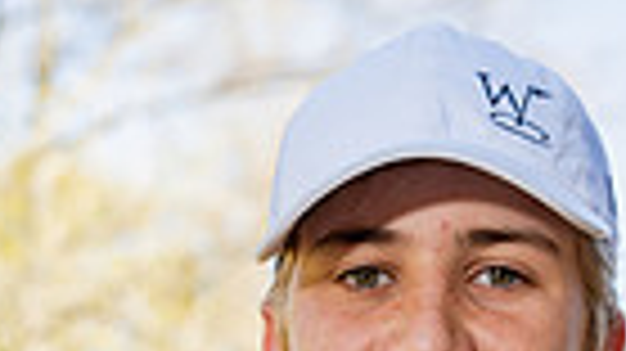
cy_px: 936
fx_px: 2820
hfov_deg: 12.7
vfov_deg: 6.6
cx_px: 356
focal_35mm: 170
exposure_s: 1/250
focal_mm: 50
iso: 100
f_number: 4.5
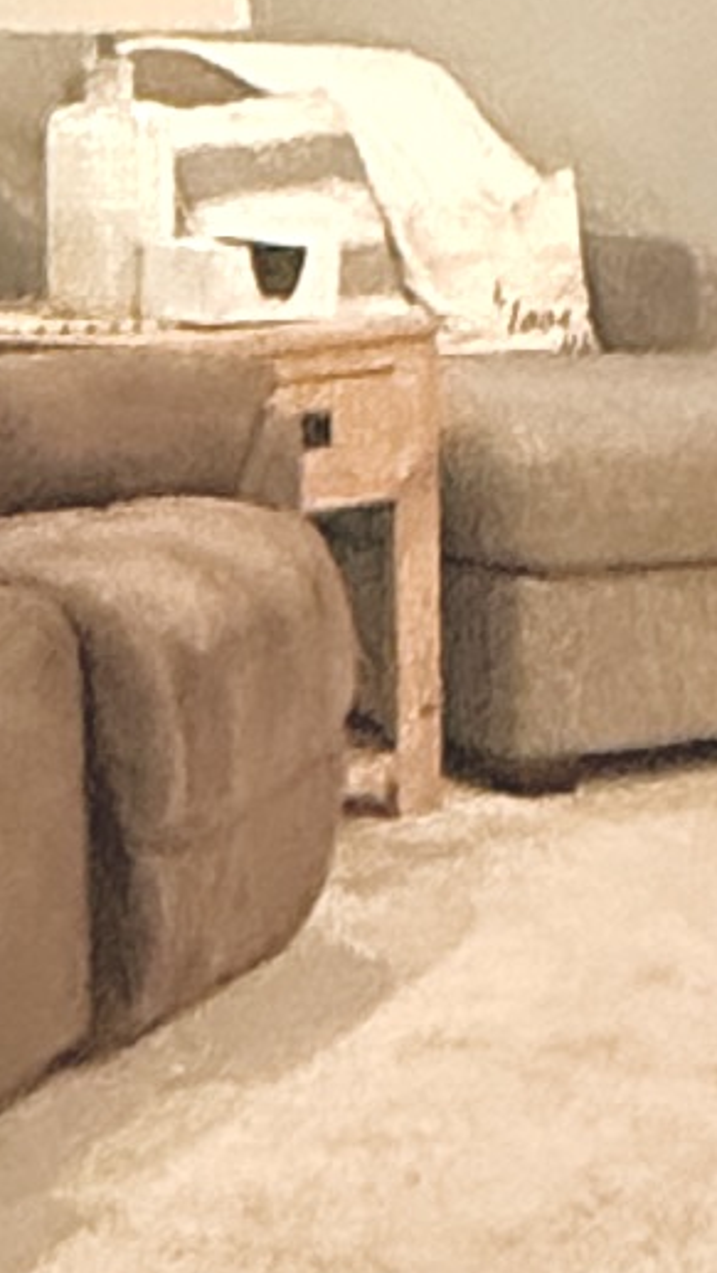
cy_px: 512
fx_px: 4020
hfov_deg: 9.9
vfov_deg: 18.0
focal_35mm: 119
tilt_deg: -4.1
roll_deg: +2.5
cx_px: -357
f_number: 2.2
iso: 1250
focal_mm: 2.22
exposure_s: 1/60
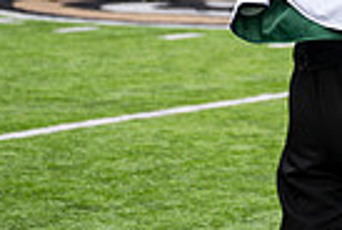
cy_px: -84
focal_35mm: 296
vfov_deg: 4.6
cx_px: 572
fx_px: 2818
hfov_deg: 6.8
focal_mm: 70
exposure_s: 1/500
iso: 160
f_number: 2.8
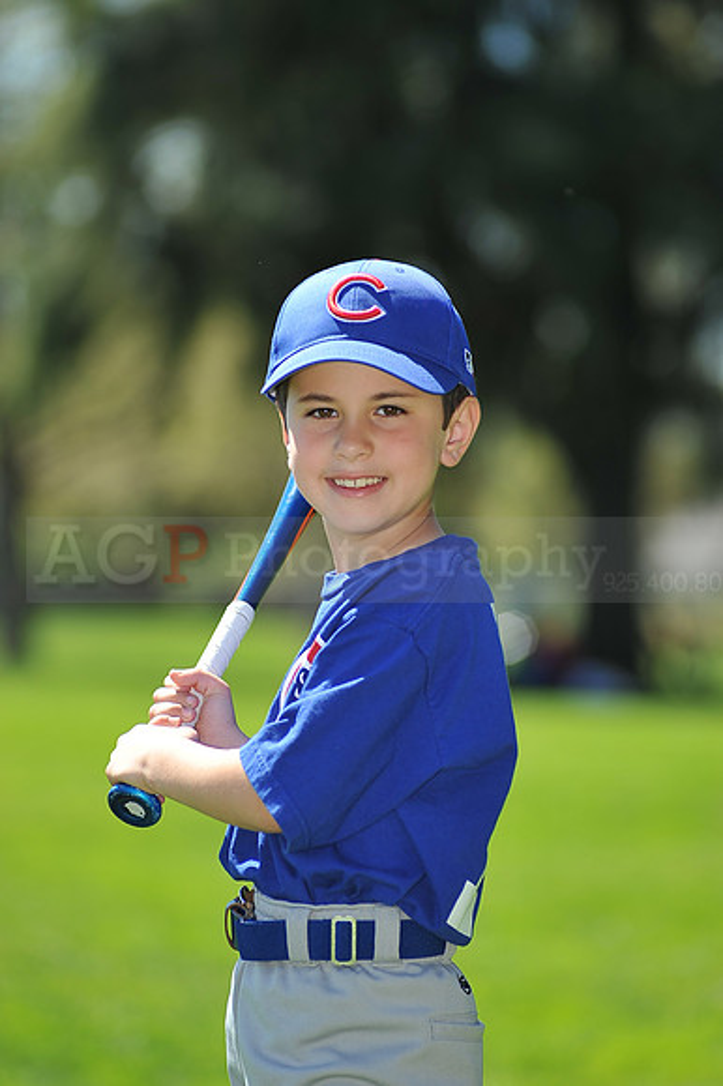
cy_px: 543
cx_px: 362
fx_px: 5429
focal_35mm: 180
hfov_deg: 7.6
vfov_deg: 11.4
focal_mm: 180
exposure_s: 1/1000
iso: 200
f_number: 4.5
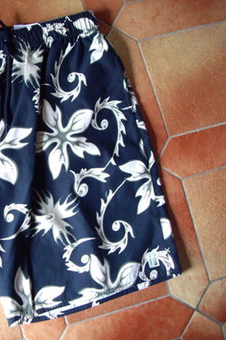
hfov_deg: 24.4
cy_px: 170
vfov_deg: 37.5
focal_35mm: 53
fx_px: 499
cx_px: 5
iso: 200
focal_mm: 6.2
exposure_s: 1/20
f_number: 2.7
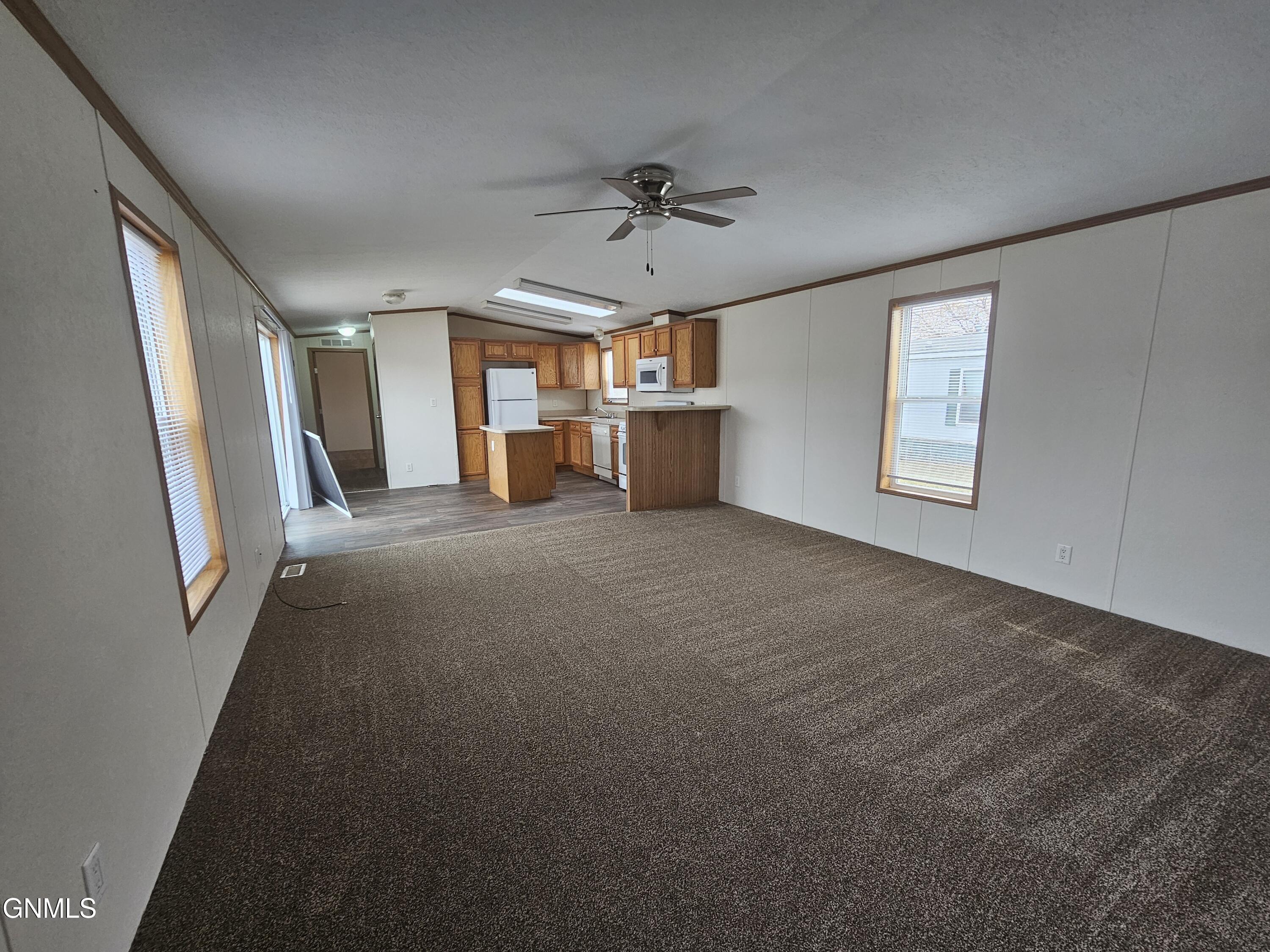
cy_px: 476
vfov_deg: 89.9
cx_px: 635
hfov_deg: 106.2
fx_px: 477
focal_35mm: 13
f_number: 2.2
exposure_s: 1/60
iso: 100
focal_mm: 2.2
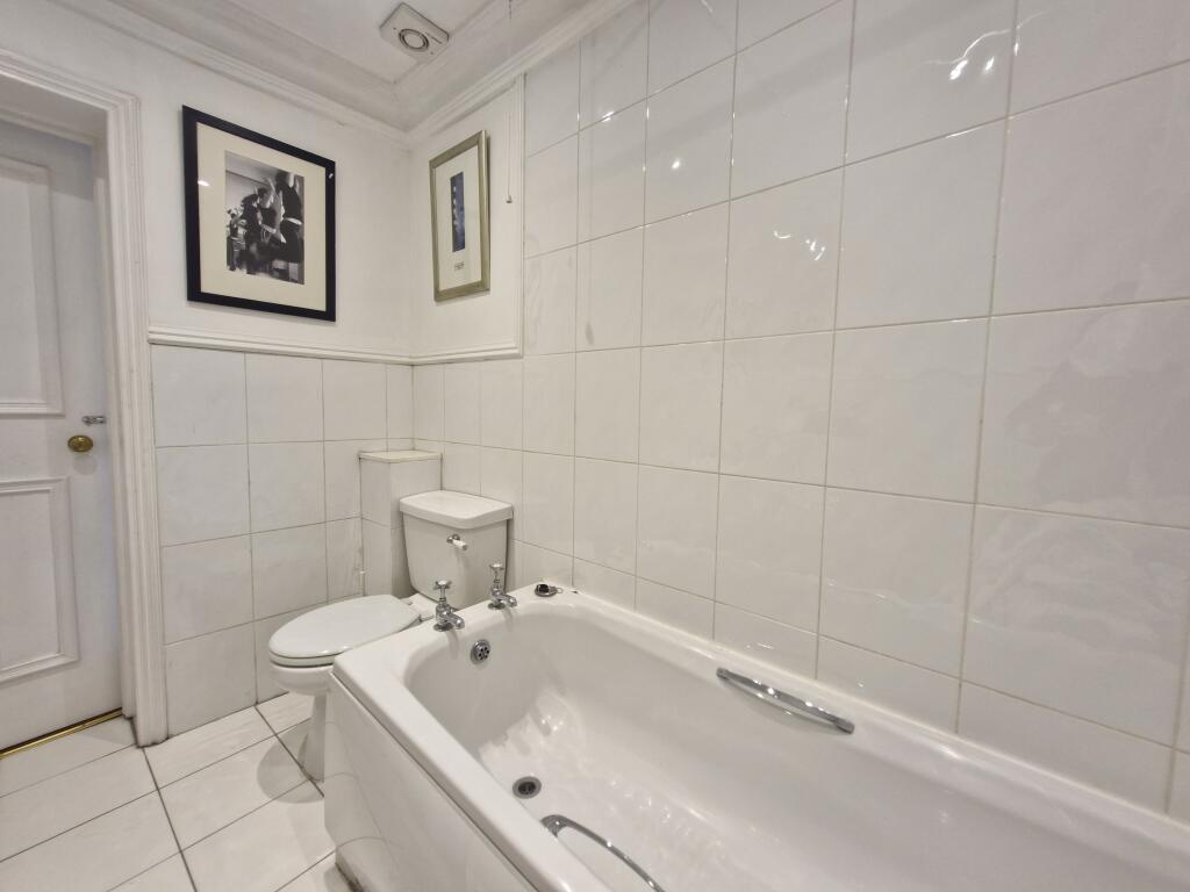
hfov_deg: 106.2
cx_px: 595
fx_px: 447
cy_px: 446
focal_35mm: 13
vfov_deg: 89.9
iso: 125
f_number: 2.2
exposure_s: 1/50
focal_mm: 1.74
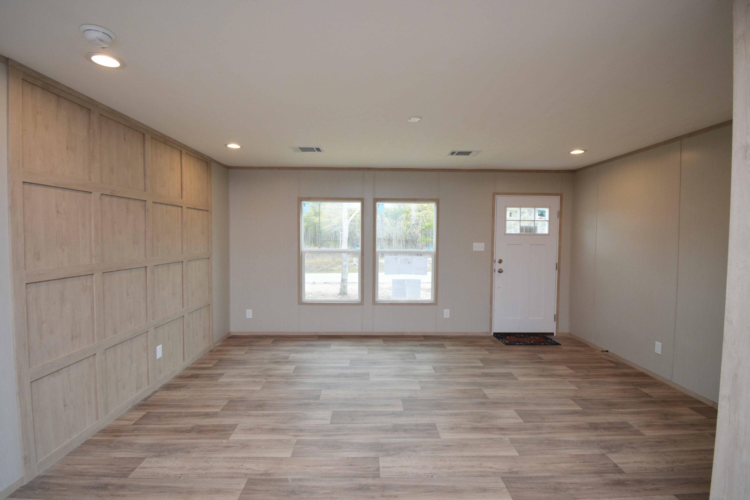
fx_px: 312
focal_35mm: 15
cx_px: 375
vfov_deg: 77.3
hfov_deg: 100.4
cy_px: 250
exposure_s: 1/125
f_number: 5.6
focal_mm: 10
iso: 400
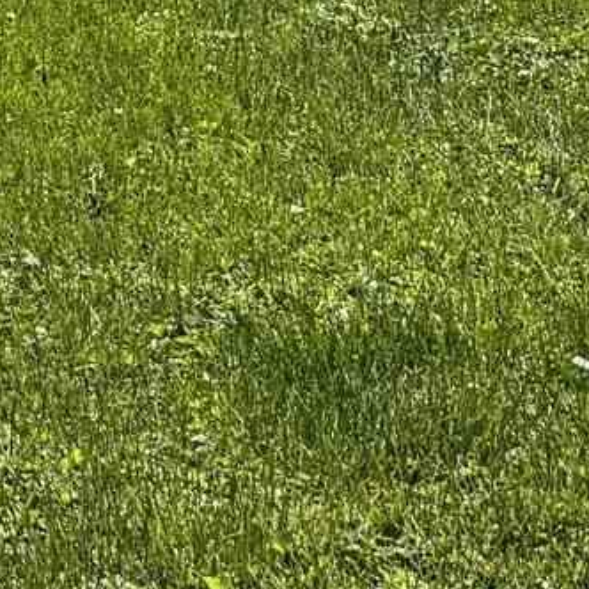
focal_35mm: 196
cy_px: -857
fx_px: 3773
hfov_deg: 7.8
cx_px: -1114
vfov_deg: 8.2
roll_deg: -2.2
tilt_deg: +4.3
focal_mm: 6.76
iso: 80
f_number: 1.78
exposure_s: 1/4405
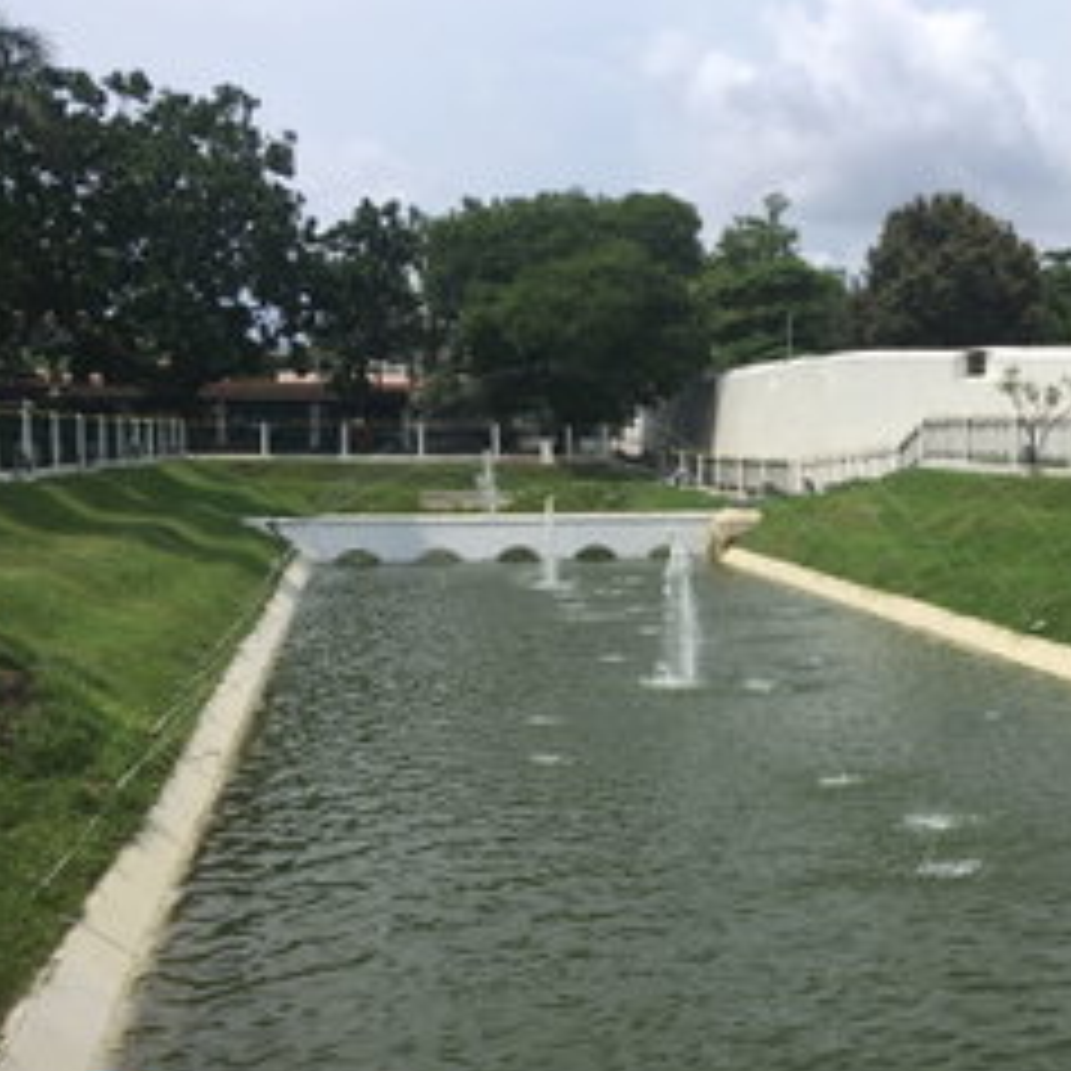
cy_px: 590
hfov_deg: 37.9
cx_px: 842
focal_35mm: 43
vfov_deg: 39.1
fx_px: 1505
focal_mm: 4.15
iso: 25
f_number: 2.2
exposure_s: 1/3205
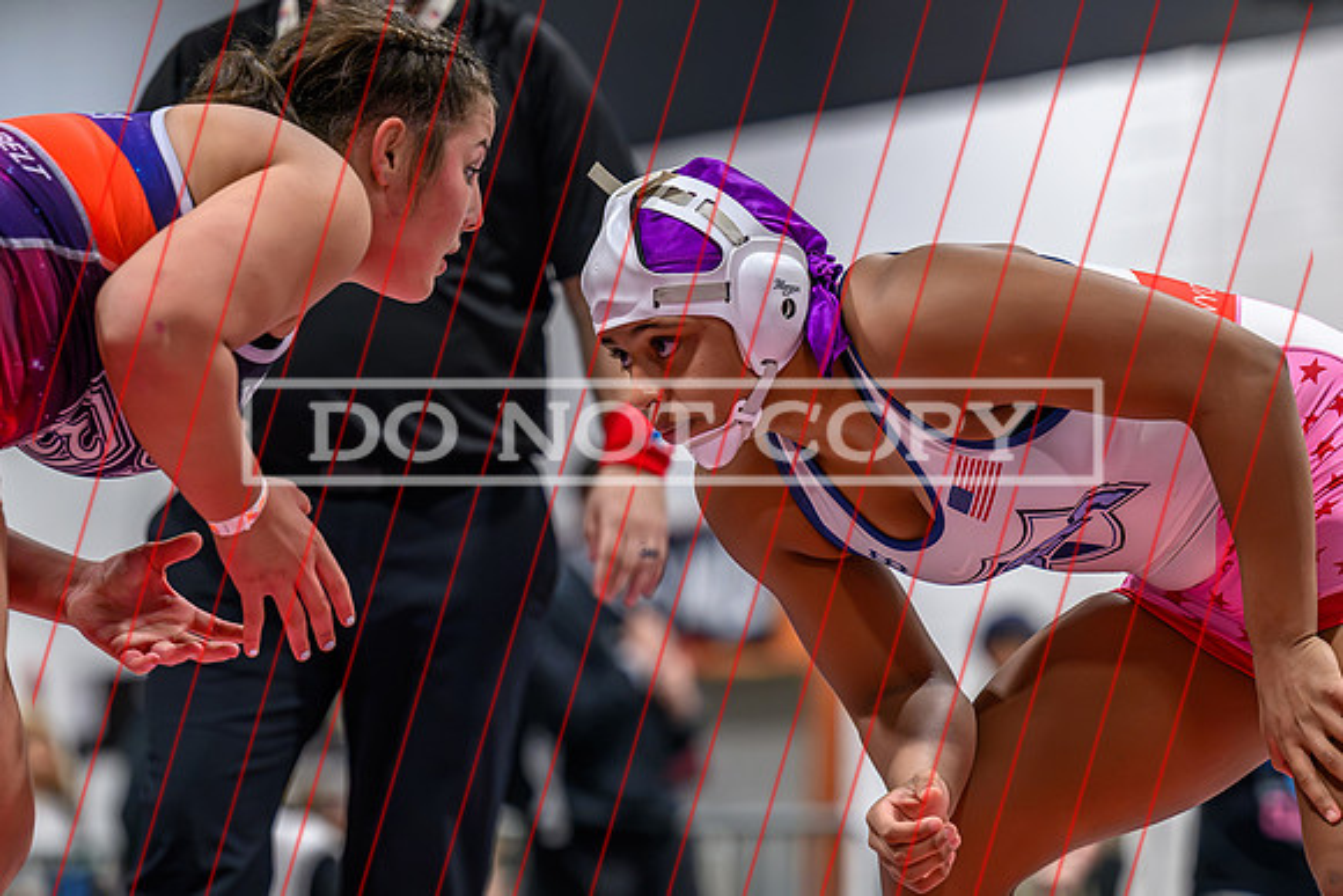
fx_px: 7738
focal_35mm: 207
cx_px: 835
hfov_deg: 9.9
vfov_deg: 6.6
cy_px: 576
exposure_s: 1/1000
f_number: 2.8
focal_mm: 140
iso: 3200
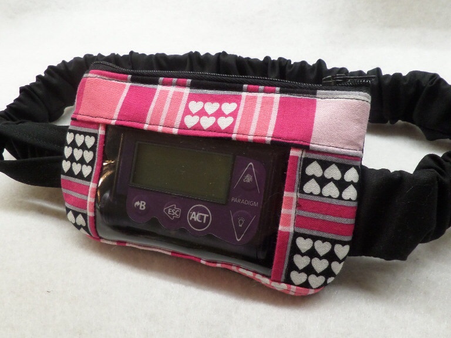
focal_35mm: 24
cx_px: 226
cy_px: 169
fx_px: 313
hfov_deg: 71.6
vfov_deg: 56.8
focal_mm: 4.3
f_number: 3.1
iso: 200
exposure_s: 1/30
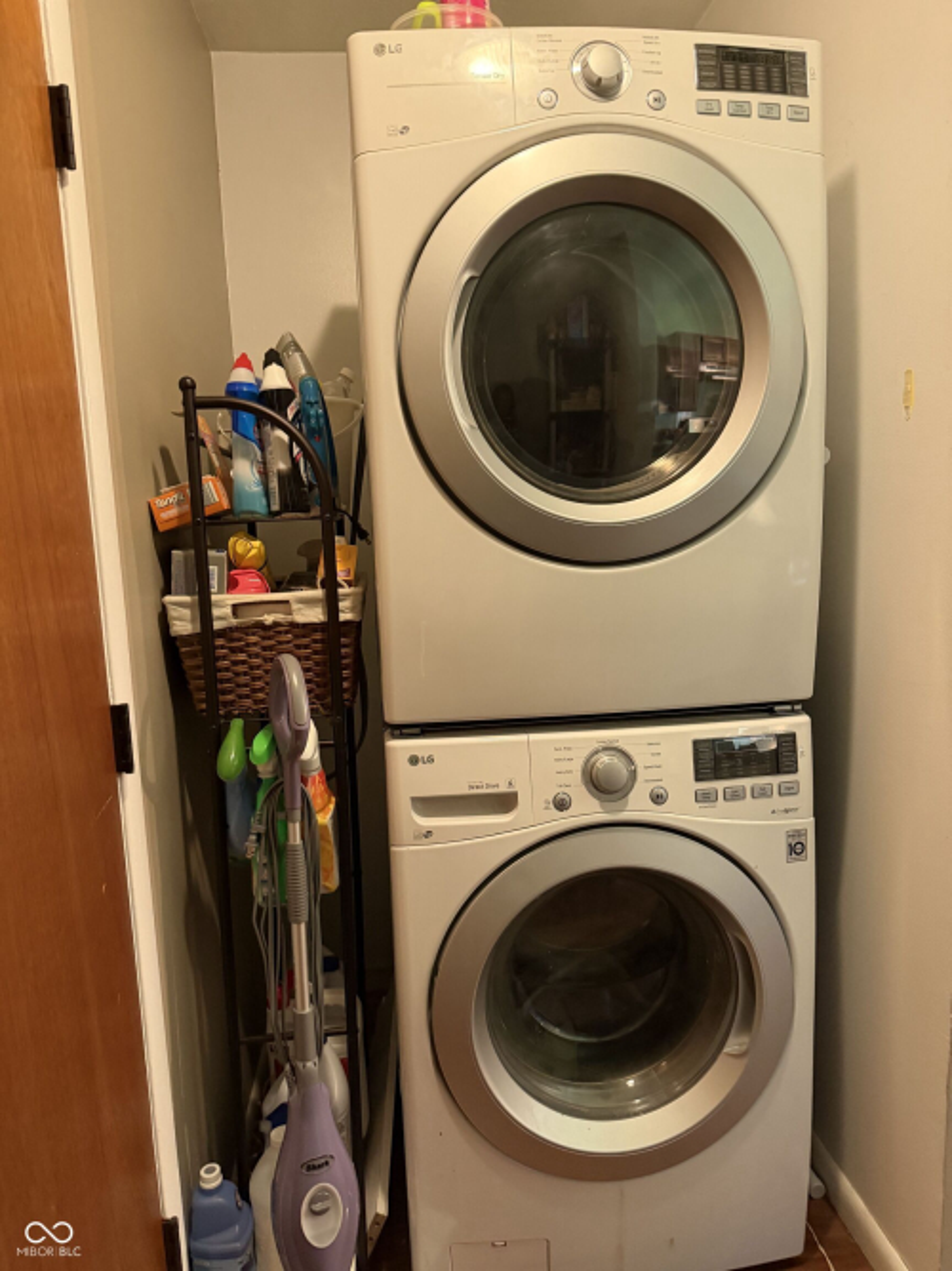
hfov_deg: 56.8
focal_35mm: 24
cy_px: 636
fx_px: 880
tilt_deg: -7.9
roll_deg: +1.5
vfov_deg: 71.6
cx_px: 476
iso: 800
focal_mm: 6.76
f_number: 1.78
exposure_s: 1/60
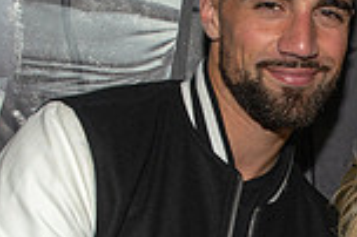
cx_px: 326
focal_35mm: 103
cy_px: 262
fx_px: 1020
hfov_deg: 19.5
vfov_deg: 13.0
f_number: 5
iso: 320
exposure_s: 1/160
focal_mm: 27
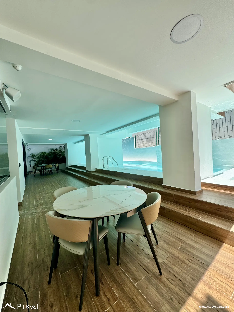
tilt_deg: -1.8
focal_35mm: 14
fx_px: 126
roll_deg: +4.2
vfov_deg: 102.1
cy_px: 156
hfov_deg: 85.7
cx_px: 117
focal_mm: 2.22
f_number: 2.2
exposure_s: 1/1143
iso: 40
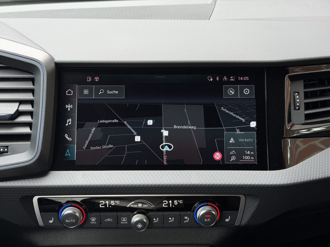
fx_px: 458
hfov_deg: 39.7
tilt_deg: -22.6
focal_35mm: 48
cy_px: 124
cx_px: 165
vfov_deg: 30.3
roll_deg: -0.2
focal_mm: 6.76
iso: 50
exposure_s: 1/138
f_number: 1.78
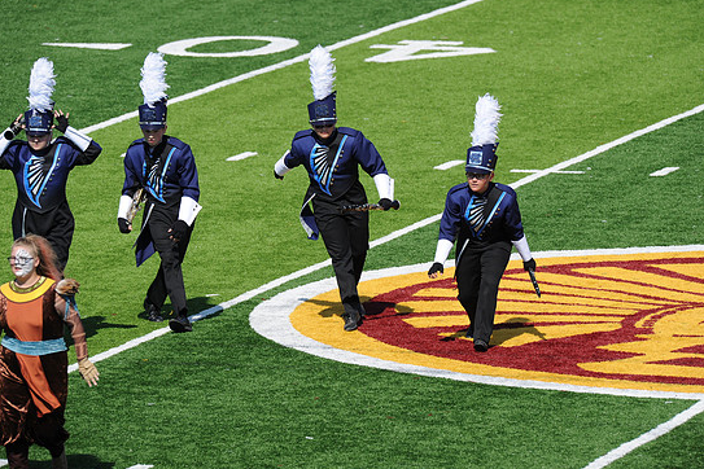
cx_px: 340
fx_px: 8350
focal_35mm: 427
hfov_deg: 4.8
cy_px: 231
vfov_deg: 3.2
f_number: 6.3
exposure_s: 1/4000
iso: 800
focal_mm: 400
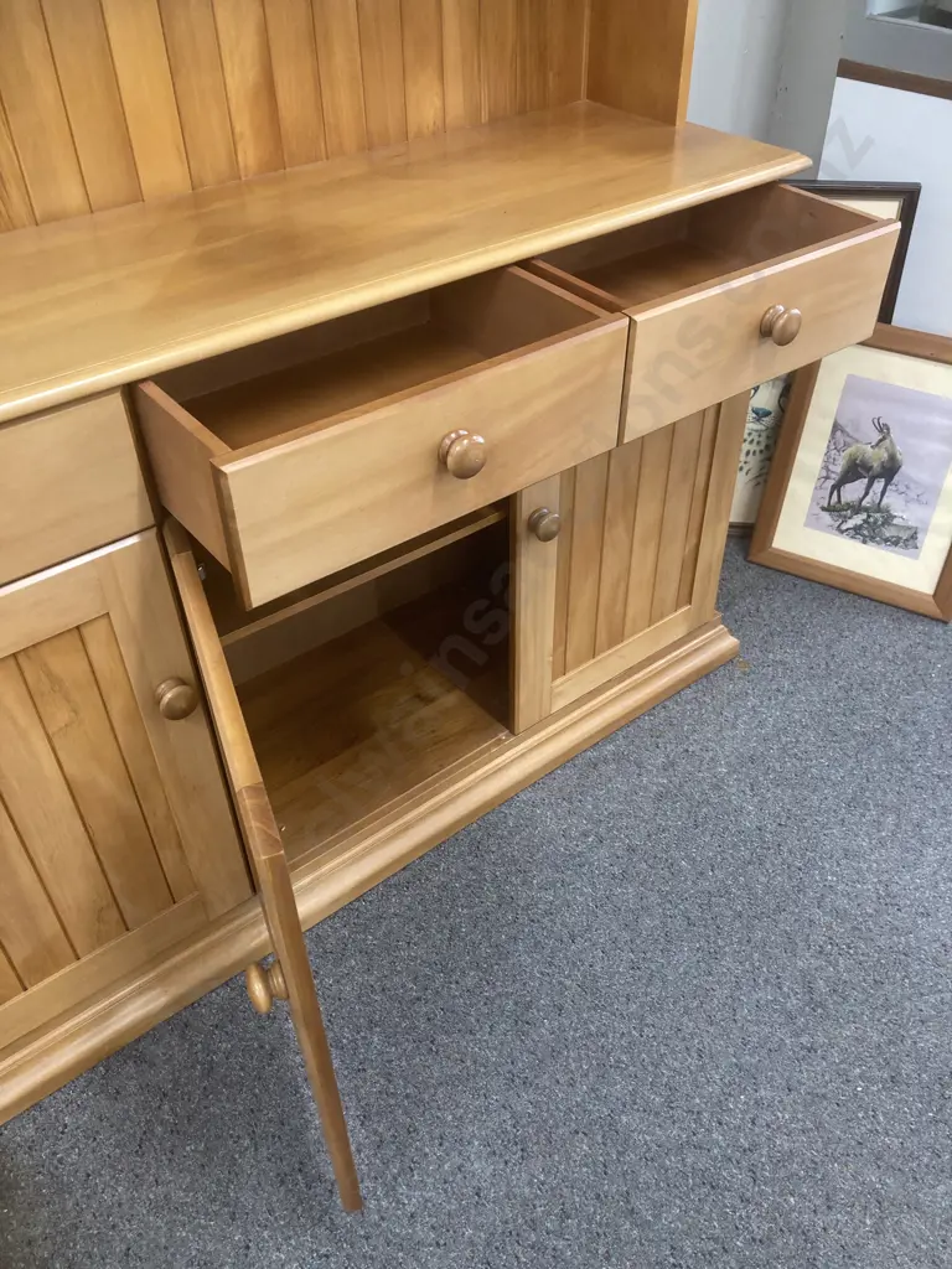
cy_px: 634
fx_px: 1027
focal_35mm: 28
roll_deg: +1.0
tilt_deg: -39.3
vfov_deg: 63.4
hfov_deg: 49.7
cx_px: 476
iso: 160
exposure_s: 1/50
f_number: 1.8
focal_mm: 3.99
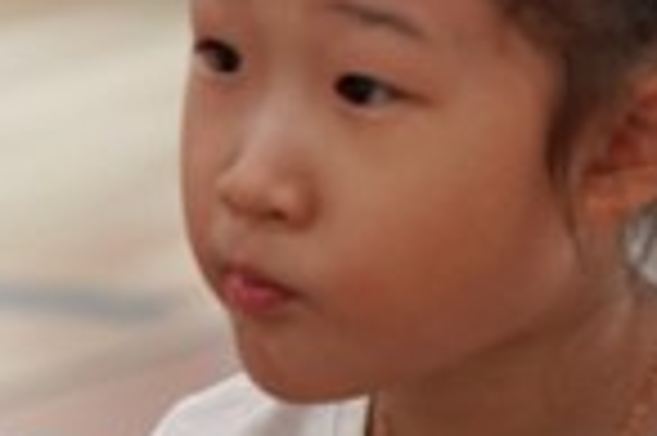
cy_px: 472
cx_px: -963
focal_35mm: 980
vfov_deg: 1.4
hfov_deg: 2.1
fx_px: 17865
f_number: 4
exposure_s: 1/160
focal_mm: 159
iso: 1250
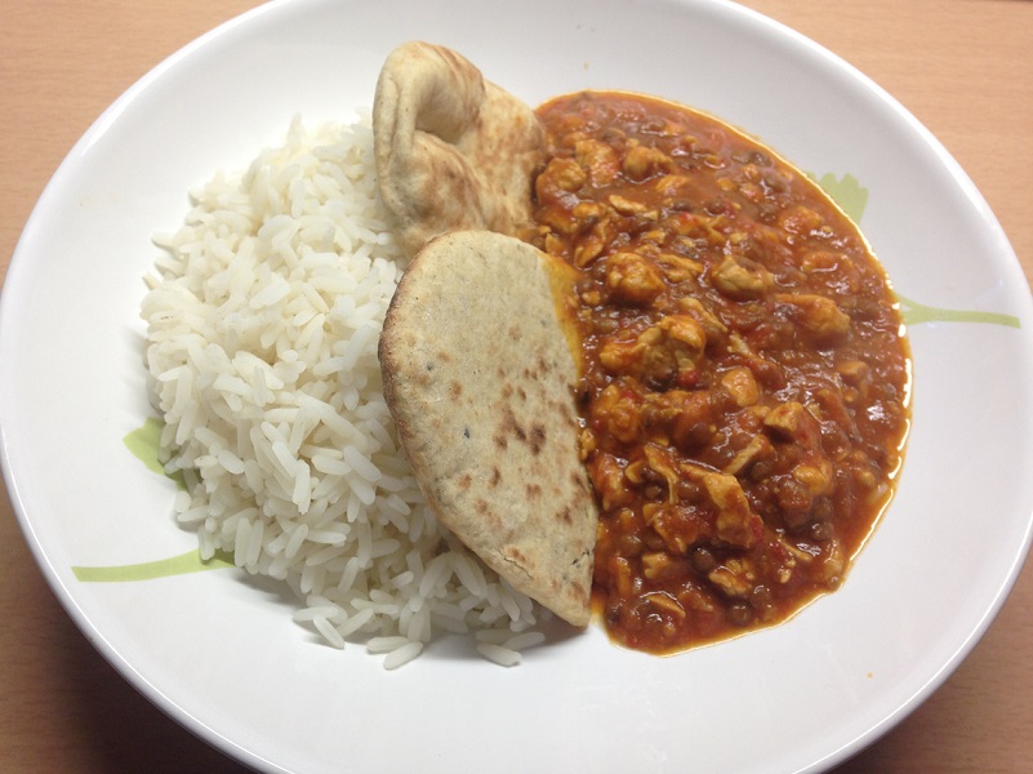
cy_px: 387
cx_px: 516
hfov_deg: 55.4
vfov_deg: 42.9
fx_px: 984
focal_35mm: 33
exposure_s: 1/24
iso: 50
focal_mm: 4.12
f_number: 2.4
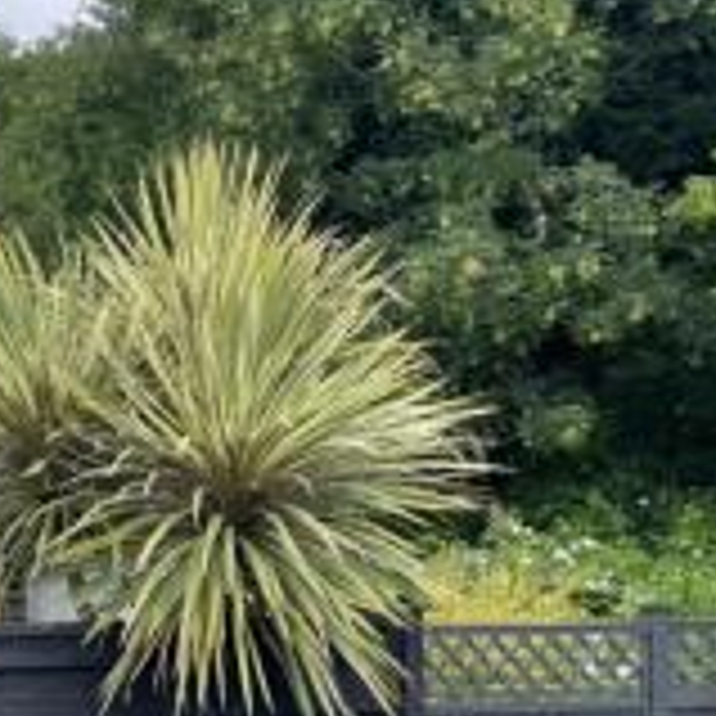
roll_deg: +2.3
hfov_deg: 24.8
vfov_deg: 27.4
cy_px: 606
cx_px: -196
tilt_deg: +4.1
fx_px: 1427
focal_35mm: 61
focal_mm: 4.2
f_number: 1.6
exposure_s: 1/1350
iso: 32
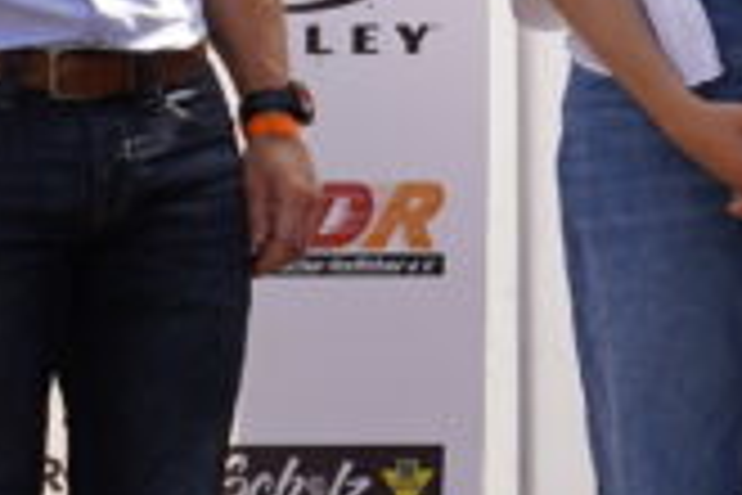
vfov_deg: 4.3
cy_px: 223
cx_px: 1907
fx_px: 6513
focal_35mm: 316
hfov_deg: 6.2
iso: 100
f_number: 7.1
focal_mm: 51
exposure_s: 1/160
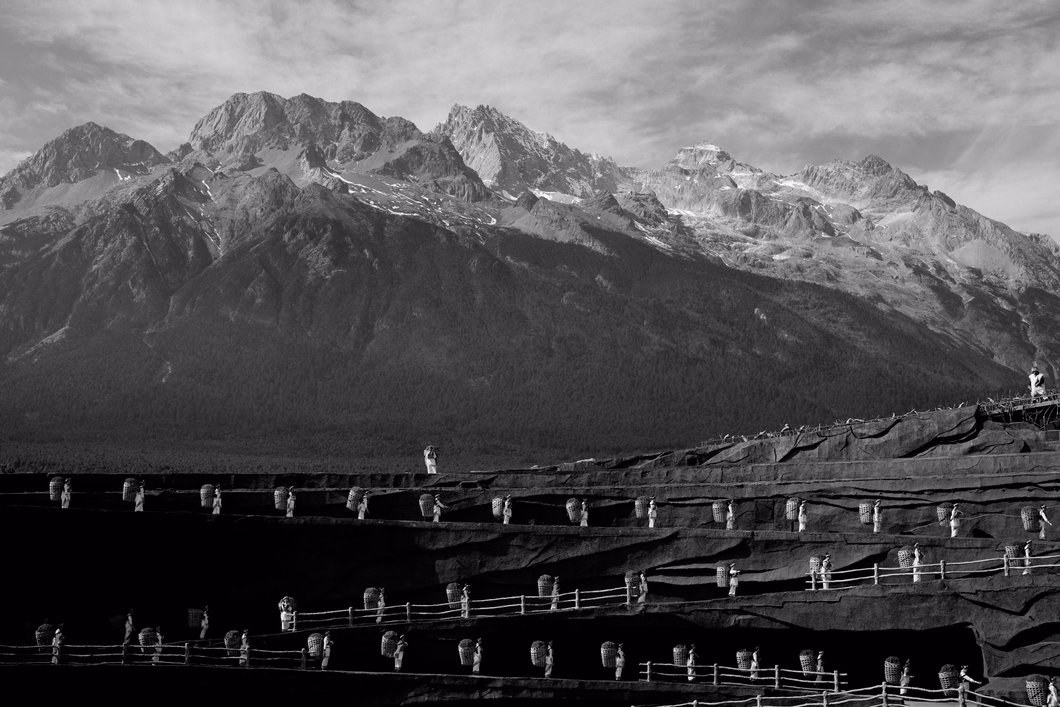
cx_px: 530
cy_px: 354
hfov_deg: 39.6
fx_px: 1472
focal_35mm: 50
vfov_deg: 27.0
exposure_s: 1/3200
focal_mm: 50
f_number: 2
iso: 100
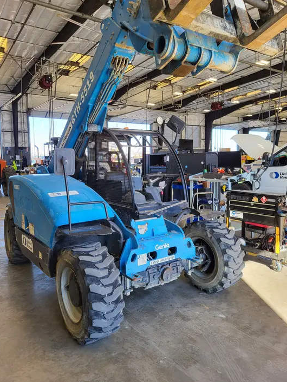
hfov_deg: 51.4
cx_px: 141
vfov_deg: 65.3
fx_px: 298
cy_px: 185
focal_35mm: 27
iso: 40
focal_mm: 5.4
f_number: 1.8
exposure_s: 1/121
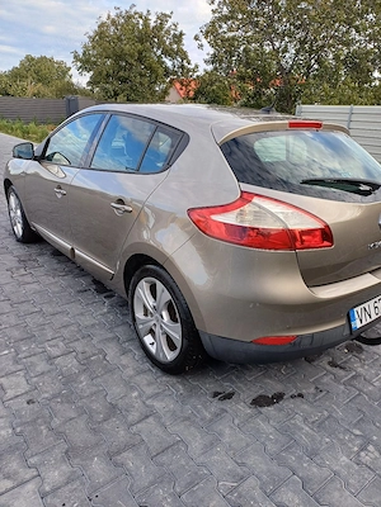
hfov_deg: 54.9
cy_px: 254
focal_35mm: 25
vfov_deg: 69.4
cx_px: 190
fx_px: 367
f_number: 1.8
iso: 50
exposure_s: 1/182
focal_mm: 4.65
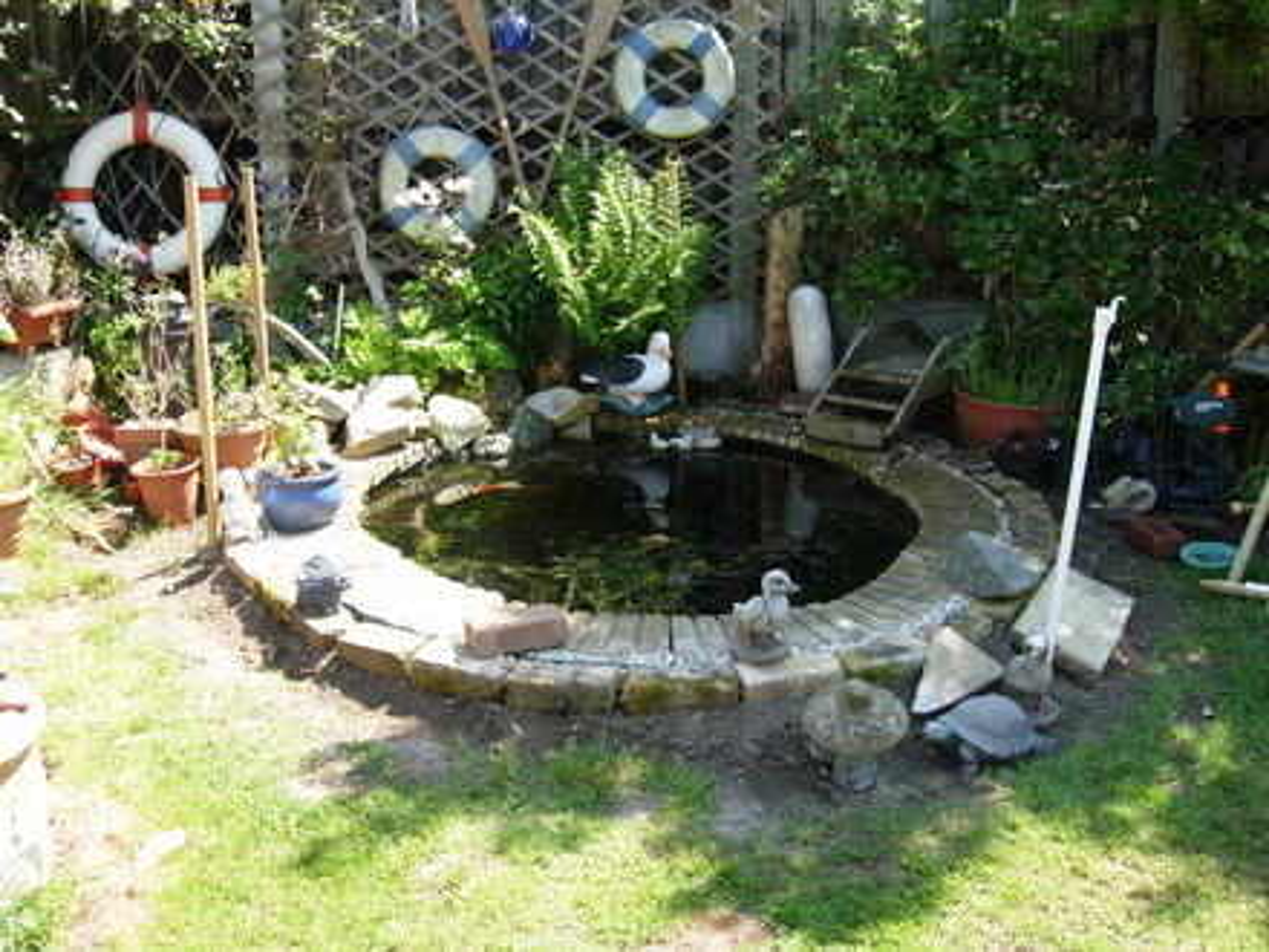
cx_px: 634
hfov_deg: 51.4
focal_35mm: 36
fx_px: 1320
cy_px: 476
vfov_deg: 39.7
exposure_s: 1/121
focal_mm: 7.5
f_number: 3.4
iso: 50
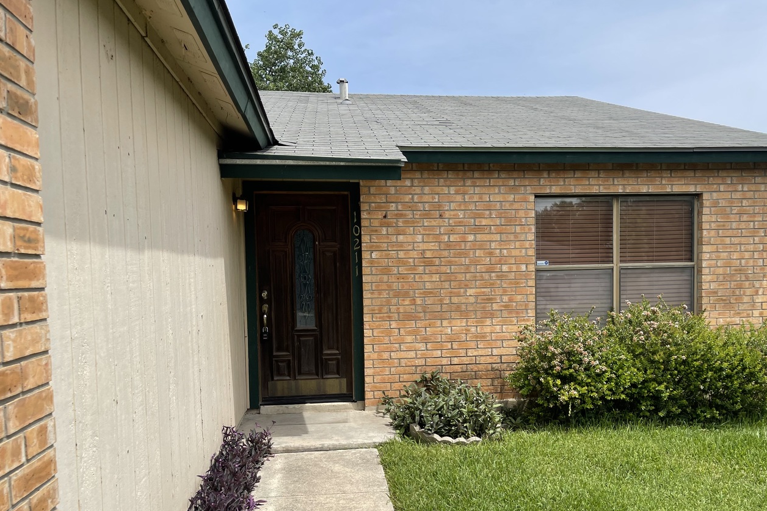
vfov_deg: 42.1
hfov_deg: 60.2
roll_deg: +1.5
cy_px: 310
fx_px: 660
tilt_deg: -1.7
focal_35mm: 31
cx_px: 420
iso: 32
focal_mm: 5.1
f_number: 1.6
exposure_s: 1/3559
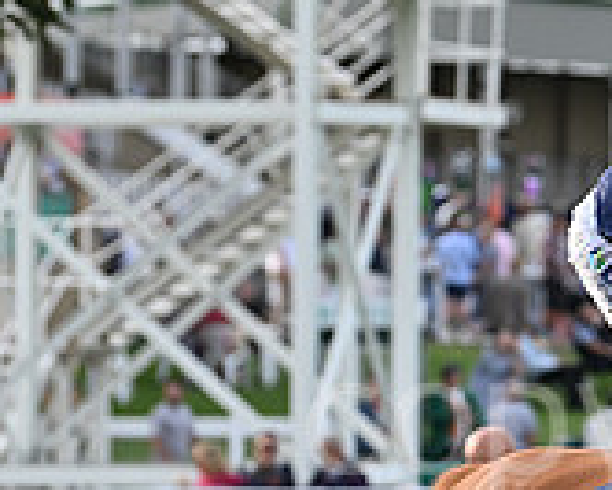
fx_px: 8899
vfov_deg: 3.1
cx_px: 789
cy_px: 654
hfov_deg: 3.9
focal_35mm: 491
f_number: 4.5
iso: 1000
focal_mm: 150
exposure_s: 1/2000
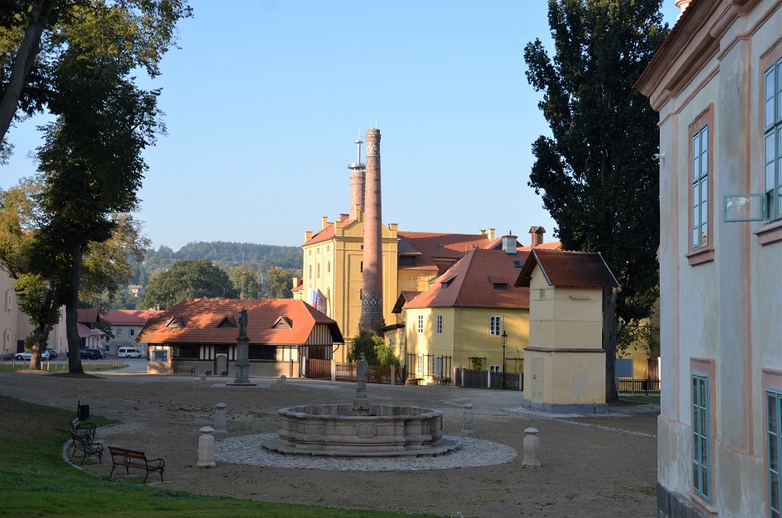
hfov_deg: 43.7
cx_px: 391
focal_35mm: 45
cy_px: 259
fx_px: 975
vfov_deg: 29.7
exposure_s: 1/160
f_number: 6.3
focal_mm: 30
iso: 100
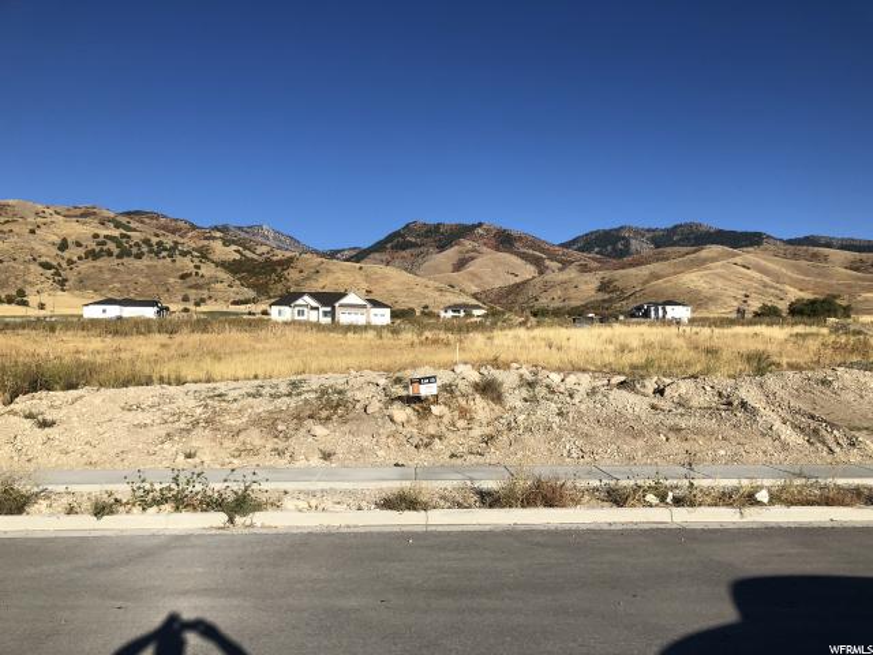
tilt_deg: +2.9
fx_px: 706
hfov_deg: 63.4
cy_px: 328
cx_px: 436
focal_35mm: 28
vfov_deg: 49.7
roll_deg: -0.1
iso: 20
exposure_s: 1/2825
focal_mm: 4
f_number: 1.8
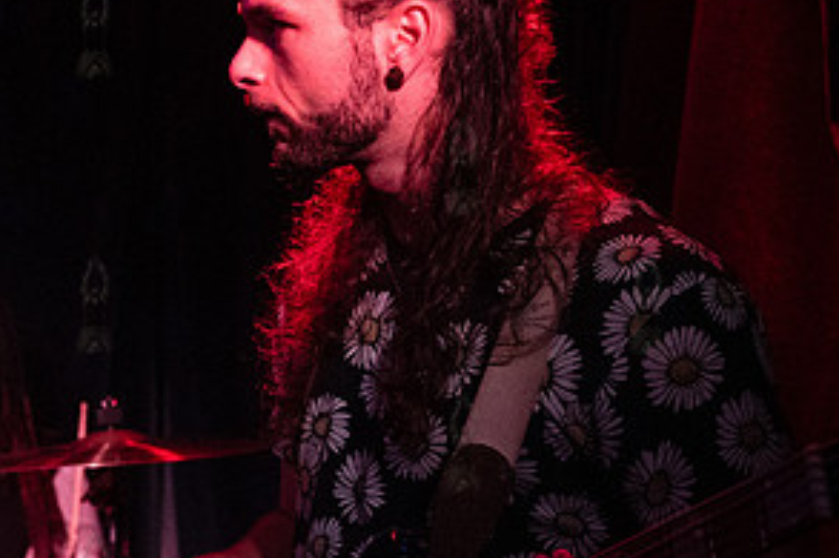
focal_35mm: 87
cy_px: 286
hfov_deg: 22.3
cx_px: -38
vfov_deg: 15.7
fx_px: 2026
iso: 12800
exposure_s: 1/320
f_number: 3.5
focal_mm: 38
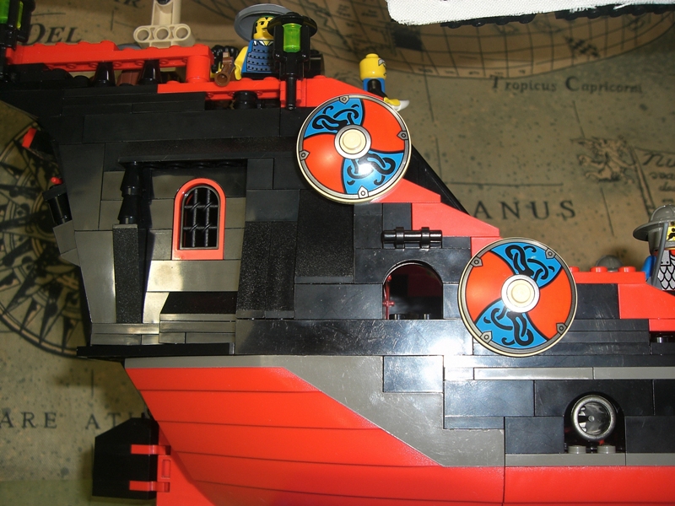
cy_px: 253
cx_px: 338
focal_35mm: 38
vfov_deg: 37.7
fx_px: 741
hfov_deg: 49.0
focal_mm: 6.2
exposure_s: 1/60
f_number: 2.7
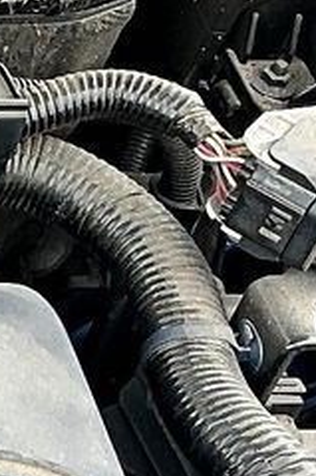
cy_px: 253
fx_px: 2663
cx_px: -1141
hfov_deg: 5.5
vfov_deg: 10.2
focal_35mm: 202
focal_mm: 3
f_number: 1.8
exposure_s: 1/122
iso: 16
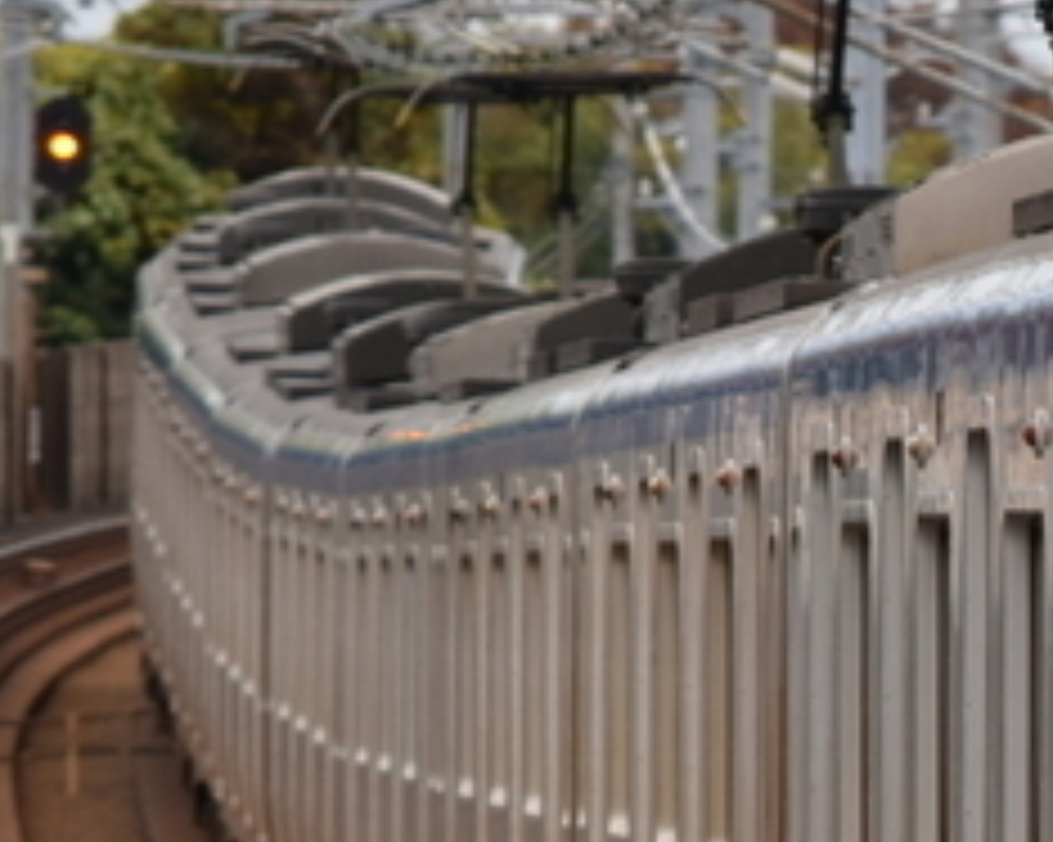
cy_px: 896
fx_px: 29999
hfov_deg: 2.0
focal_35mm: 963
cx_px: 1444
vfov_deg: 1.6
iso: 200
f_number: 5.6
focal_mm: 200
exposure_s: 1/200
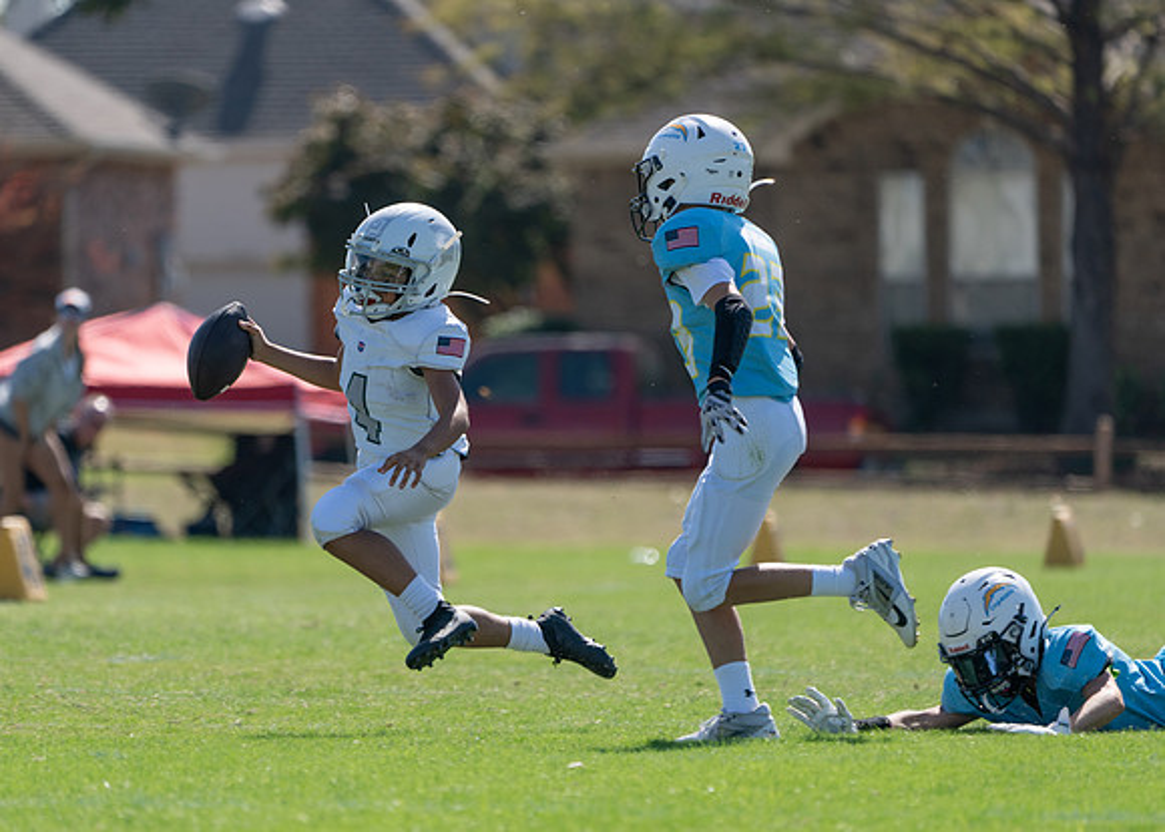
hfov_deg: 4.2
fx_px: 15758
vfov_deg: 3.0
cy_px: 473
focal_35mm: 476
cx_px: 456
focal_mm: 400
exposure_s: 1/1000
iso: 200
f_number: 5.6
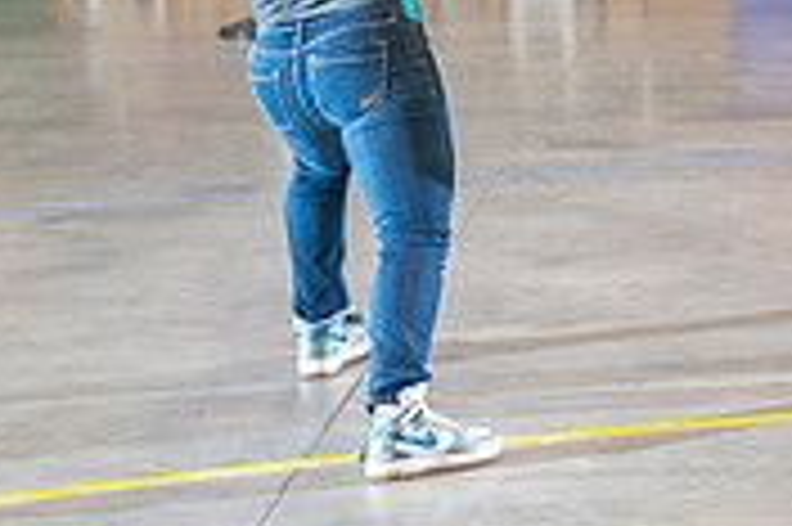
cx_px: 1125
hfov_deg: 12.9
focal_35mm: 152
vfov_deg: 8.9
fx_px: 3341
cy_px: -43
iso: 500
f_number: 5
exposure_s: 1/160
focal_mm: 46
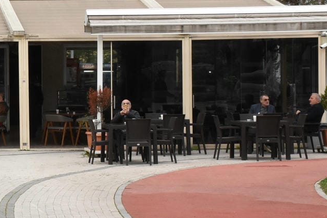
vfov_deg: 9.0
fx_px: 1381
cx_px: -56
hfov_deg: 13.2
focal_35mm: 152
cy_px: 91
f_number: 14
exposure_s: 1/250
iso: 1250
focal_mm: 40
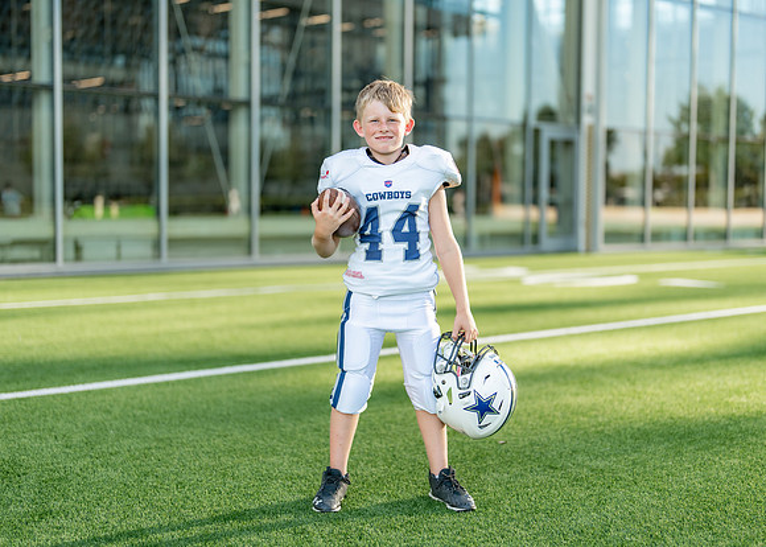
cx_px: 402
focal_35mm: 55
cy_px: 281
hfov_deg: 35.7
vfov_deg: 25.9
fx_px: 1190
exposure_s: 1/2000
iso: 100
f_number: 1.2
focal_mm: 50
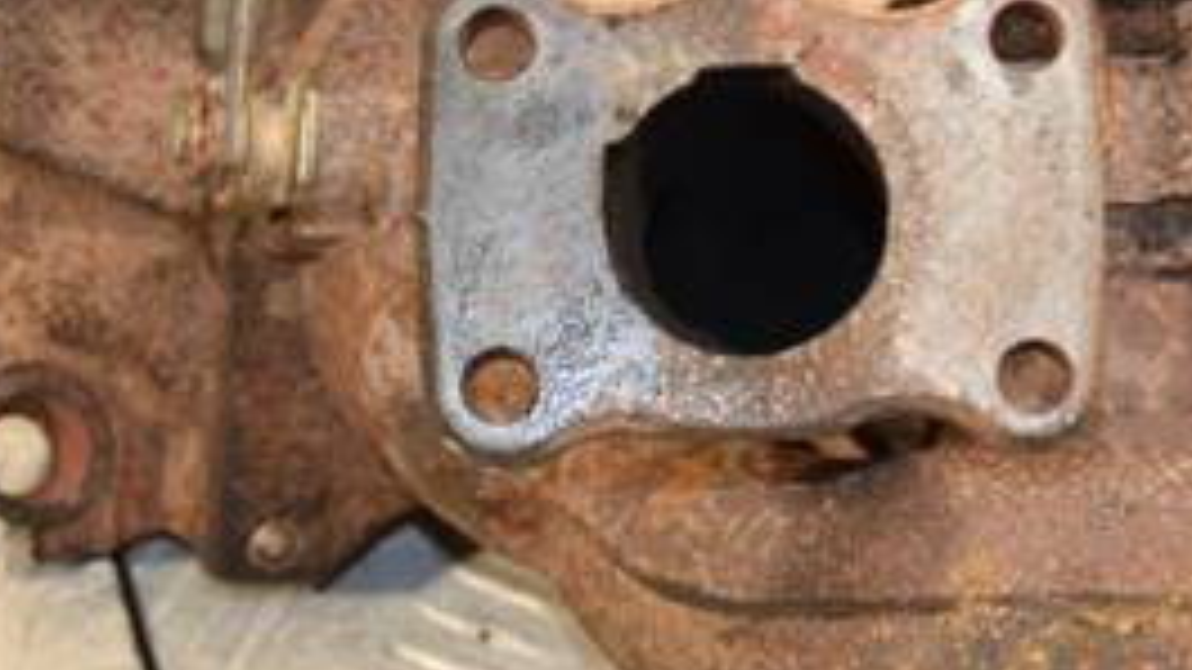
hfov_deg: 12.6
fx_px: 5404
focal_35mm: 171
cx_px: 783
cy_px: 103
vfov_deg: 7.1
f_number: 5
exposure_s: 1/200
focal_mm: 48
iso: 800
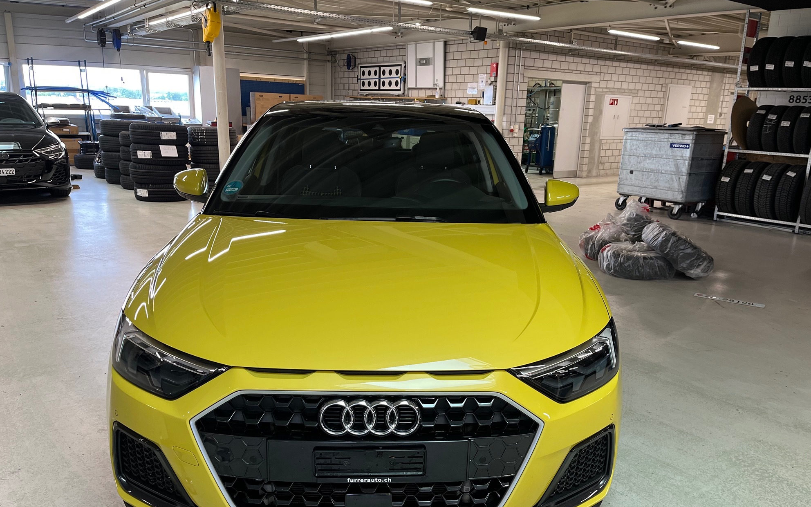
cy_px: 290
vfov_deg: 44.4
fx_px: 619
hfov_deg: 66.5
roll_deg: -0.8
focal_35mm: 28
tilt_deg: -15.8
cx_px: 409
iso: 100
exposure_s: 1/100
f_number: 1.6
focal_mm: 5.1
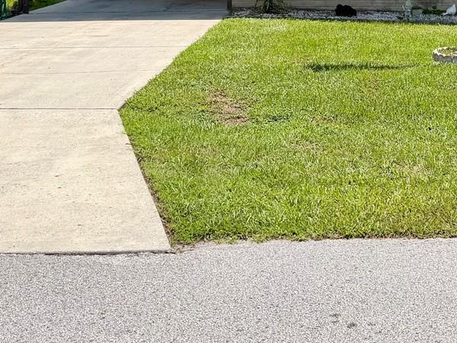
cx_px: 396
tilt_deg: -4.4
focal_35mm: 64
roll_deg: -0.2
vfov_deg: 21.7
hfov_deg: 29.2
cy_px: -37
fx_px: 845
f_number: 1.78
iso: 80
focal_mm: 6.76
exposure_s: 1/4673
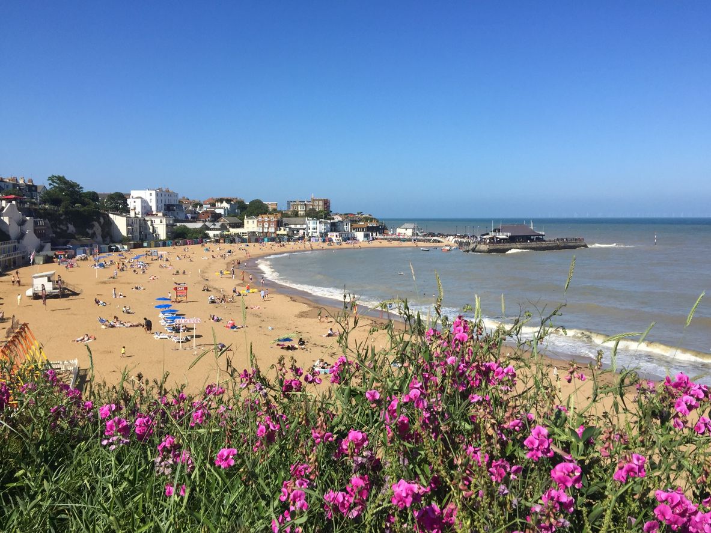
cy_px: 266
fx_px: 596
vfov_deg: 48.2
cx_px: 356
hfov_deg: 61.7
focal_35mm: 29
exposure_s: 1/2475
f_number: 2.2
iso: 32
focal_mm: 4.15
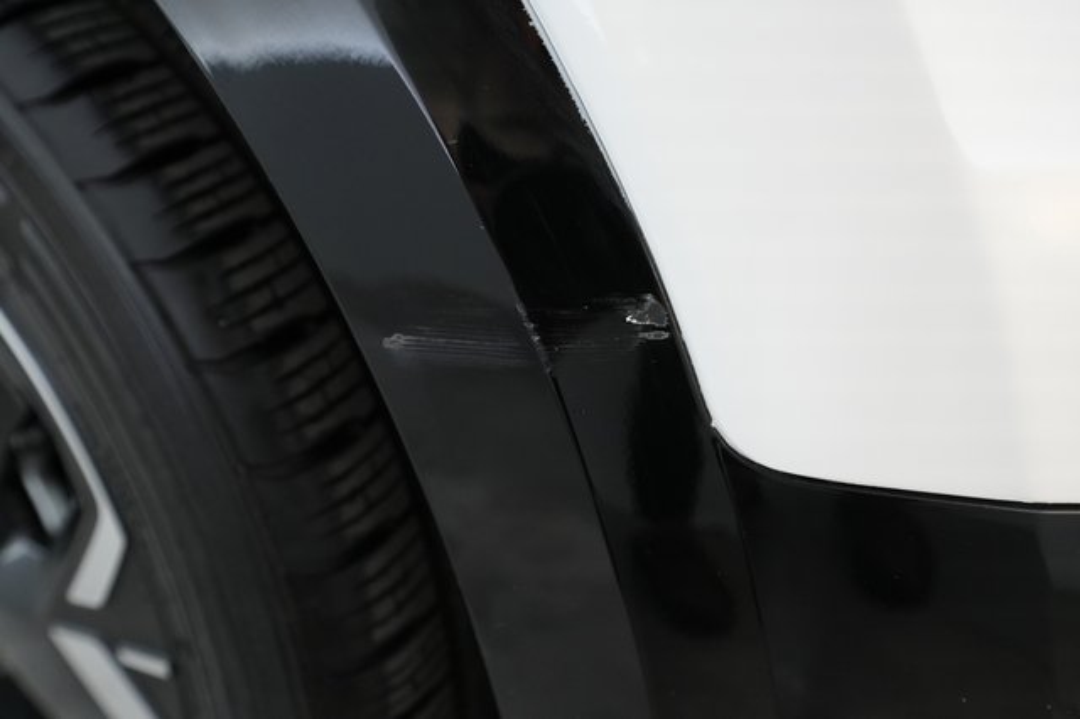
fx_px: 720
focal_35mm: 24
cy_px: 360
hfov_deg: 73.8
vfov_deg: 53.1
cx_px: 540
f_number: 4.5
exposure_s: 1/100
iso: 4000
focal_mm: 24
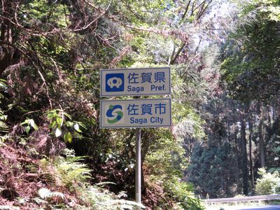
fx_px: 445
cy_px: 105
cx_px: 140
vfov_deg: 26.6
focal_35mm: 55
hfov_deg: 34.9
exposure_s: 1/30
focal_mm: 11.8
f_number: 5.6
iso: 110
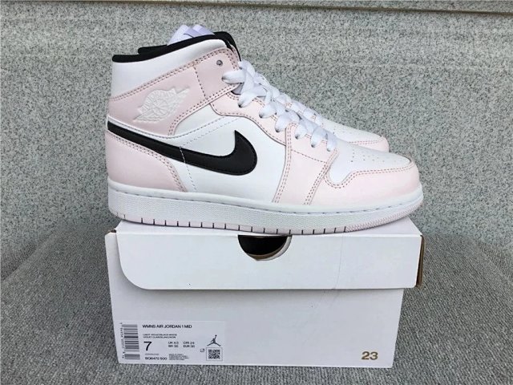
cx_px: 256
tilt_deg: -18.5
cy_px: 192
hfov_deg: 58.4
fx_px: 459
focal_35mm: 31
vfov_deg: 45.4
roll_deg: -1.2
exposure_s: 1/1031
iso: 25
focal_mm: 3.3
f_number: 2.4
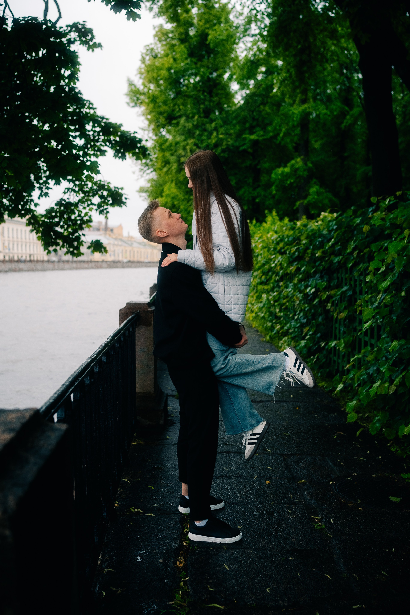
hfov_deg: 37.9
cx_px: 205
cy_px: 308
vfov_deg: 54.4
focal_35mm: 35
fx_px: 598
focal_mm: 35
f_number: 2.5
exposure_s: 1/800
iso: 500
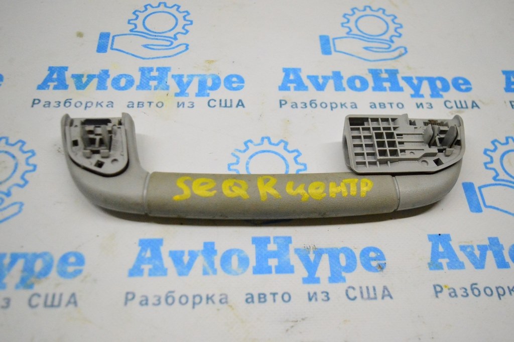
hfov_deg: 53.2
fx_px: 514
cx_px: 257
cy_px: 171
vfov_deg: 36.8
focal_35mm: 36
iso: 6400
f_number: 4
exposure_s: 1/1250
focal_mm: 24
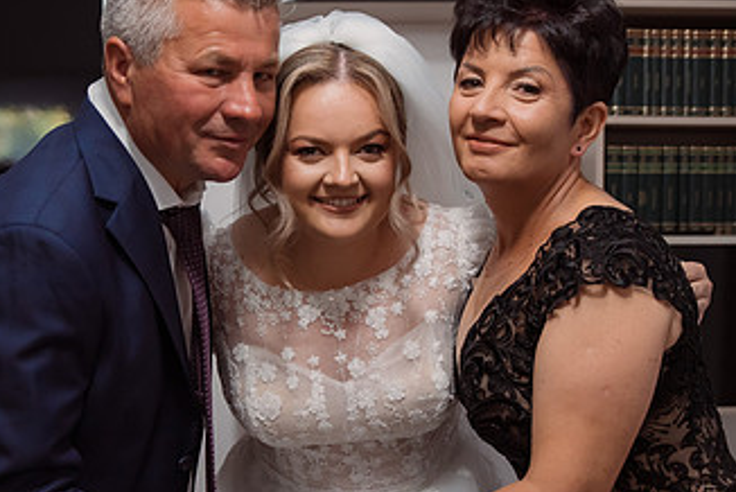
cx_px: 320
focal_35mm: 55
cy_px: 309
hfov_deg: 36.2
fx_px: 1125
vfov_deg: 24.6
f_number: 2.8
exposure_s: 1/200
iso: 1600
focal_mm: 29
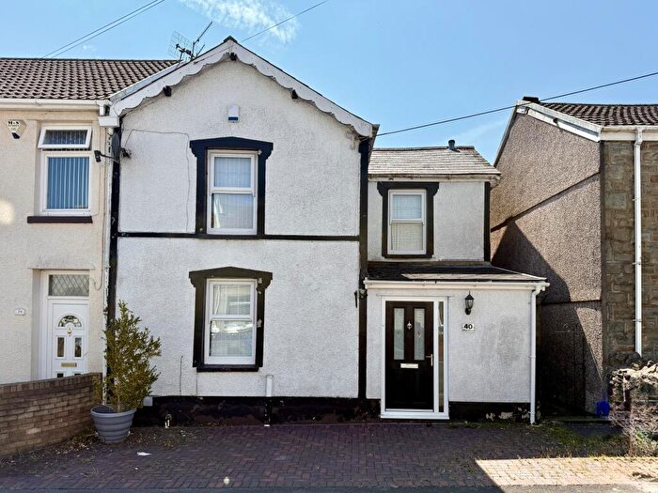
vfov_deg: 56.8
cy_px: 246
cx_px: 329
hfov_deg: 71.6
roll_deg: -0.9
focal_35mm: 24
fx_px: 456
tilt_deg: +5.5
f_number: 1.78
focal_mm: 6.76
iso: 100
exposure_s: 1/4673
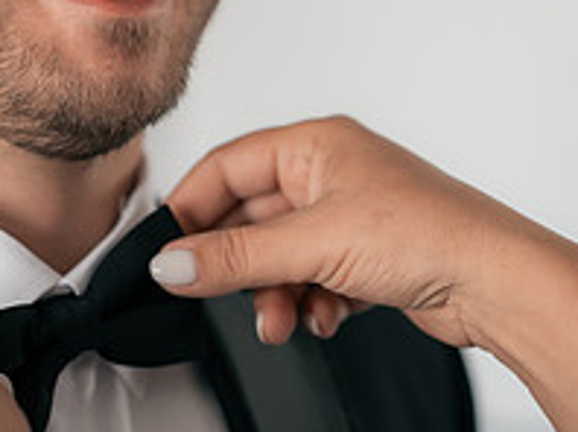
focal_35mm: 186
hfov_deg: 10.6
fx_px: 3102
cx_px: 209
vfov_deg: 8.0
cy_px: 111
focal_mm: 85
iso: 800
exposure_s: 1/250
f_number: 2
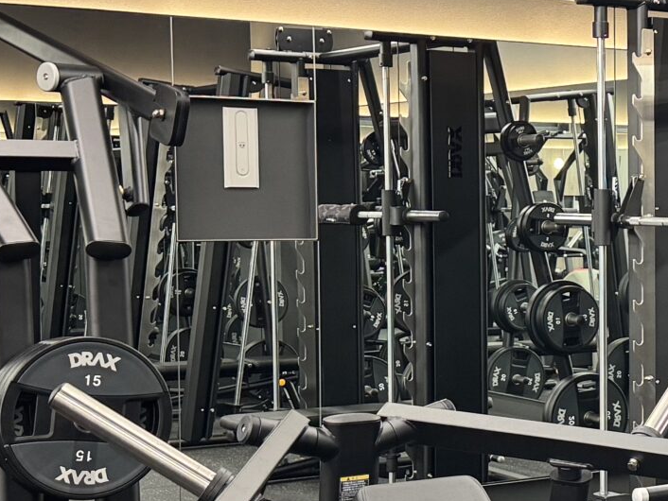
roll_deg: +1.1
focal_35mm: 87
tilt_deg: -3.0
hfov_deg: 21.0
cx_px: 796
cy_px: 300
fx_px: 1679
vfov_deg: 17.0
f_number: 1.78
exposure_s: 1/50
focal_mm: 6.76
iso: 250
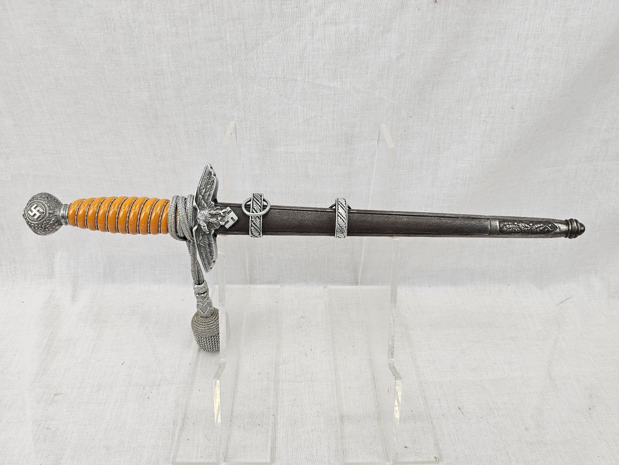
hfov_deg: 73.9
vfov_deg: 58.9
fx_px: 411
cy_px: 232
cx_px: 310
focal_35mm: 23
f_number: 1.7
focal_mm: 6.3
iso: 40
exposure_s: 1/100
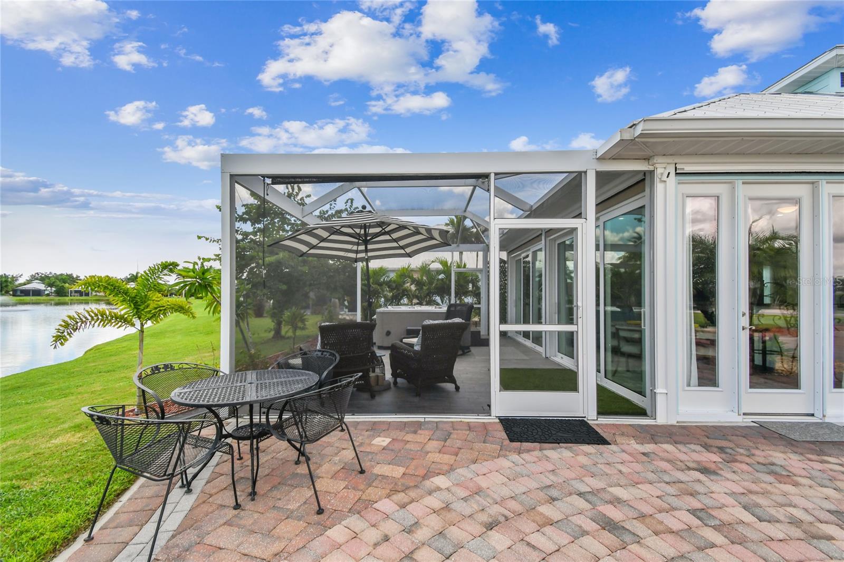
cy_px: 281
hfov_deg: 100.4
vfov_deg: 77.3
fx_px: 352
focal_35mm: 15
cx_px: 422
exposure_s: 1/320
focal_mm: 10
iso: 100
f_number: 7.1
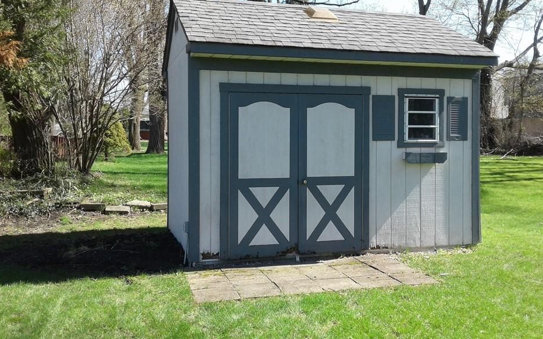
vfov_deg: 33.6
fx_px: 562
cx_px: 279
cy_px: 161
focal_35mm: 38
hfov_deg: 51.5
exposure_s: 1/498
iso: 50
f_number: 2.2
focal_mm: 3.3
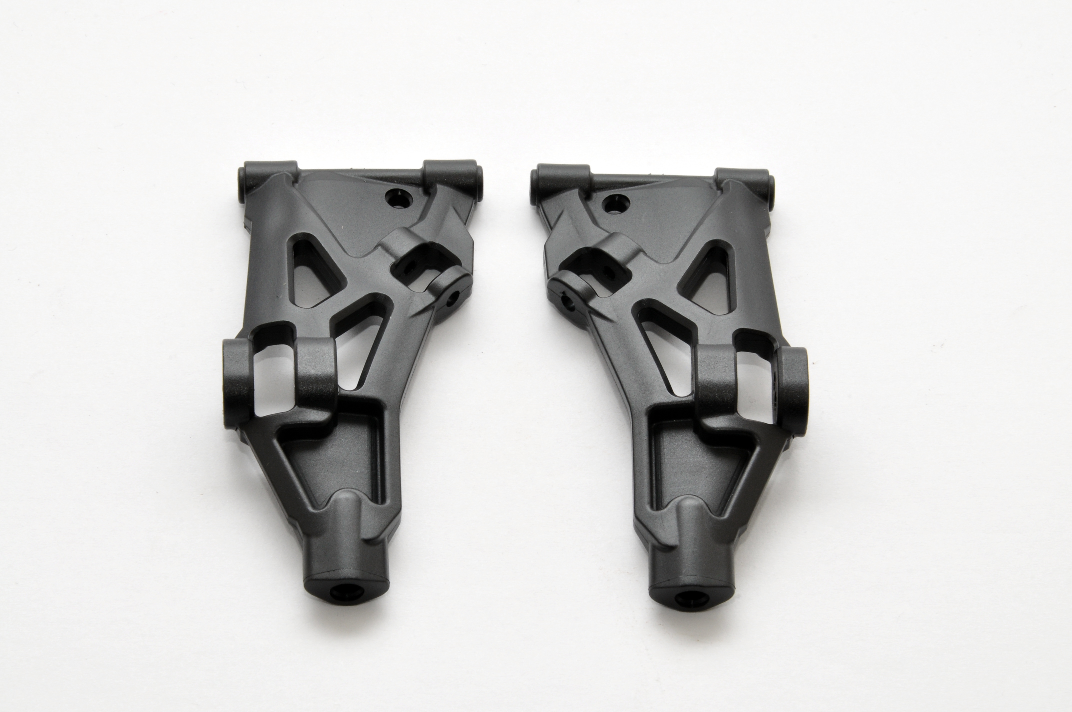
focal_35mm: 174
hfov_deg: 11.8
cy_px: 356
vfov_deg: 7.9
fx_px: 5175
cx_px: 536
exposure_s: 1/60
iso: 280
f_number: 29
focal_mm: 116
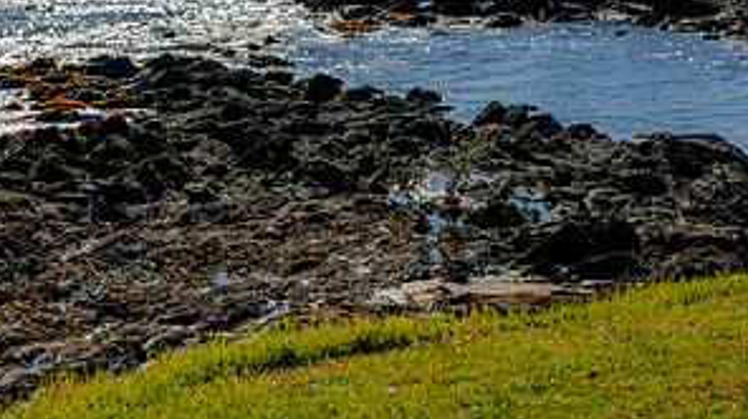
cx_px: 274
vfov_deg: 8.3
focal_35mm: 146
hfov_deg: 14.7
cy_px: 75
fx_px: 2894
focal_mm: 70
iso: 100
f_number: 9
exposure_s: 1/500
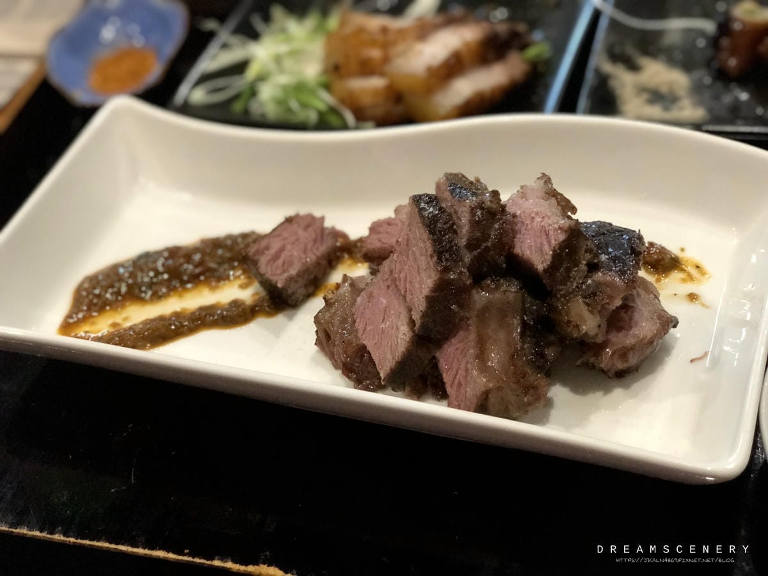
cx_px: 384
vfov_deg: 25.7
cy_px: 288
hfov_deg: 33.8
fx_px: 1265
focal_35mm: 57
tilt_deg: -43.7
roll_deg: +10.7
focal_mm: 6.6
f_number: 2.8
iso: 1250
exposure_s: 1/60
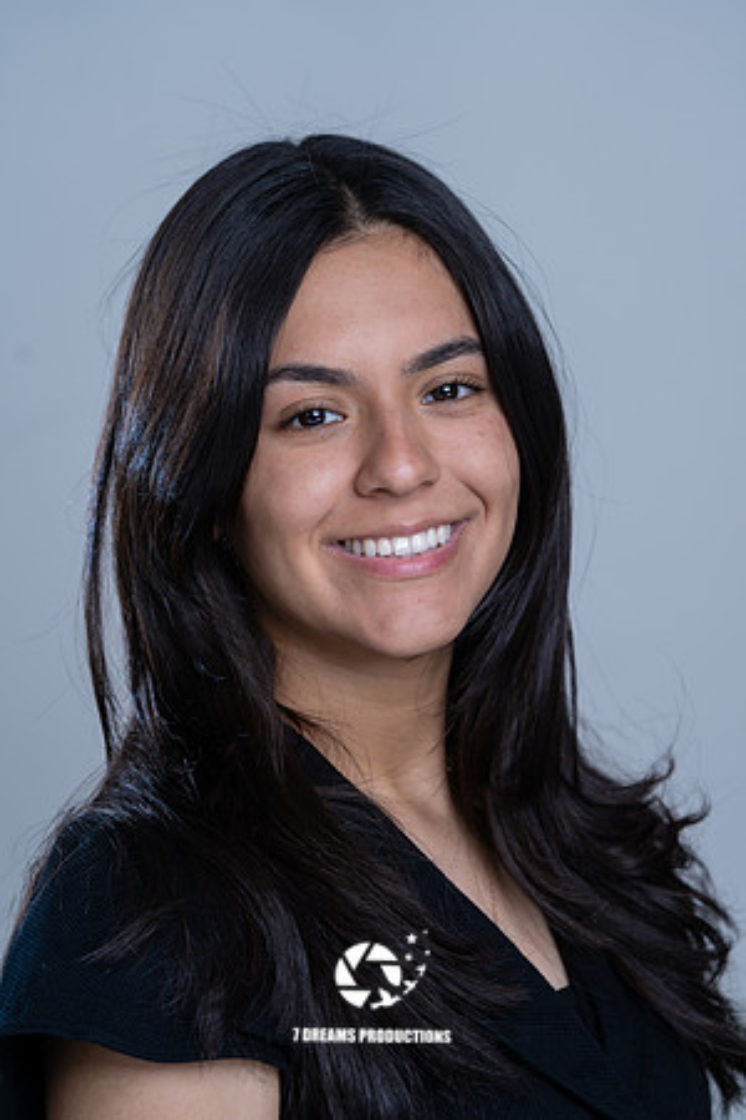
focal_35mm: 179
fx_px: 5563
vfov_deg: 11.5
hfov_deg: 7.7
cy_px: 560
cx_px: 373
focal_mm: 179
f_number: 5.6
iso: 160
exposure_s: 1/200
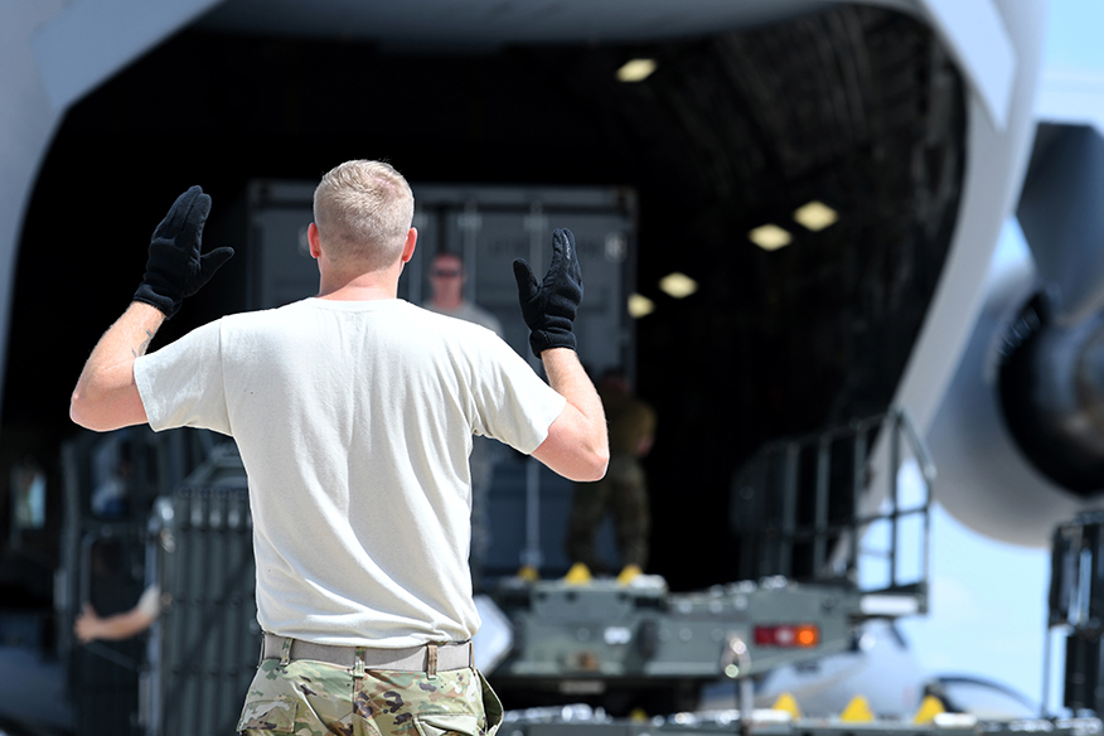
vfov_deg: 5.0
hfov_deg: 7.5
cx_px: 533
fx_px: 8402
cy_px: 243
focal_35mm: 274
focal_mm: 200
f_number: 5.6
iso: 125
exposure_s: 1/400
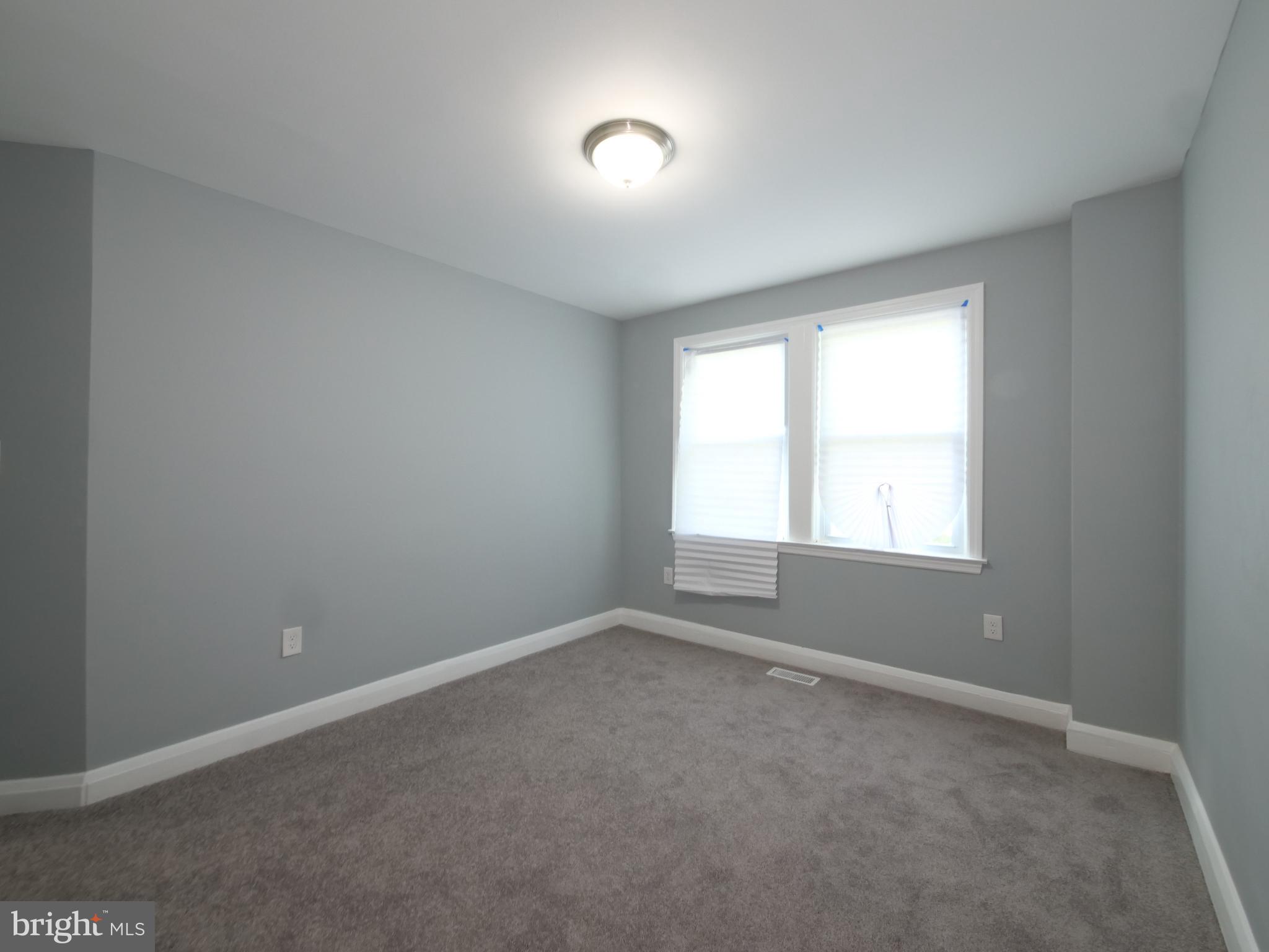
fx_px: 513
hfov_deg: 102.1
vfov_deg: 85.7
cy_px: 476
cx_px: 634
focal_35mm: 14
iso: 800
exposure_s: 1/6
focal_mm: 7
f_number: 9
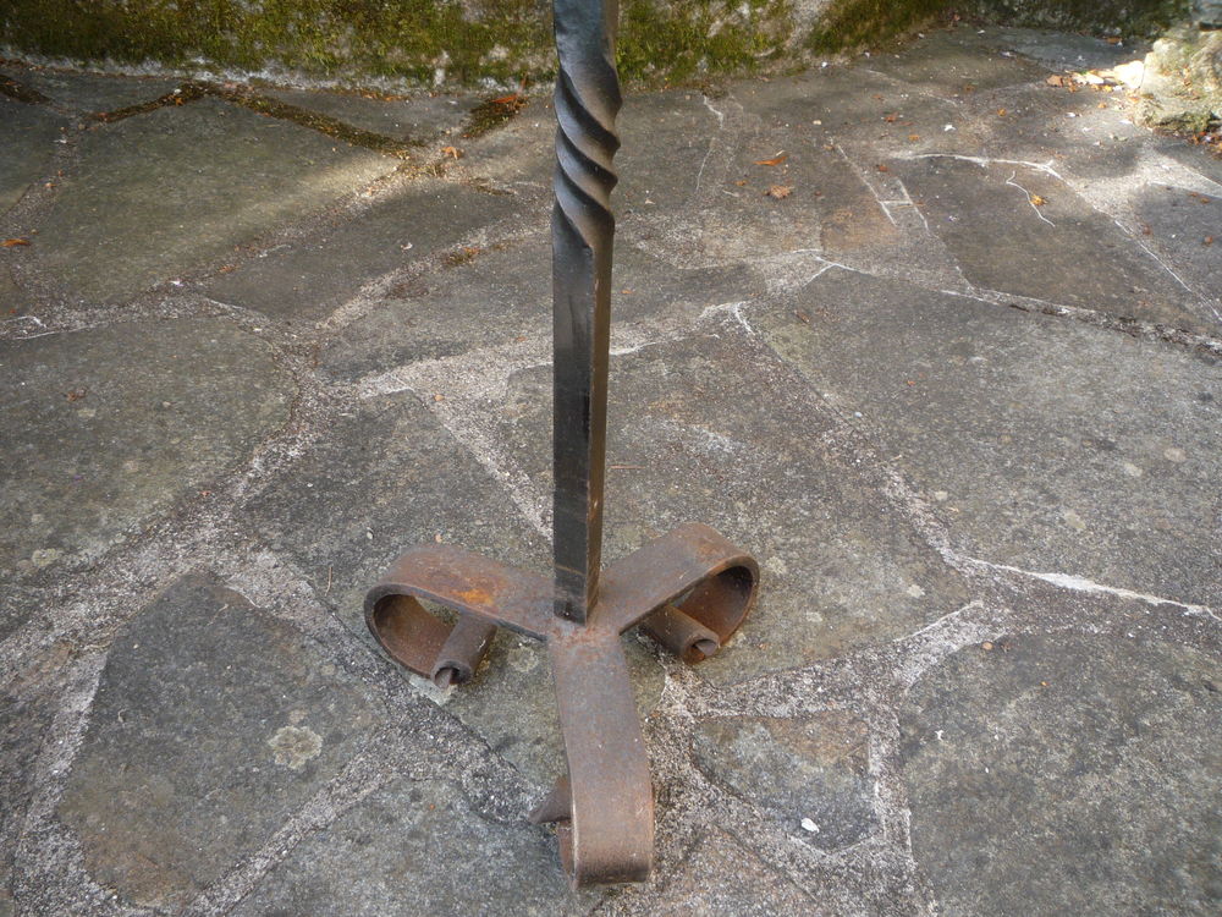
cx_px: 611
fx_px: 1059
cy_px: 458
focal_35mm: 30
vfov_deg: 46.8
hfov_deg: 60.0
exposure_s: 1/50
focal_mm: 5.2
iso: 100
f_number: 3.3
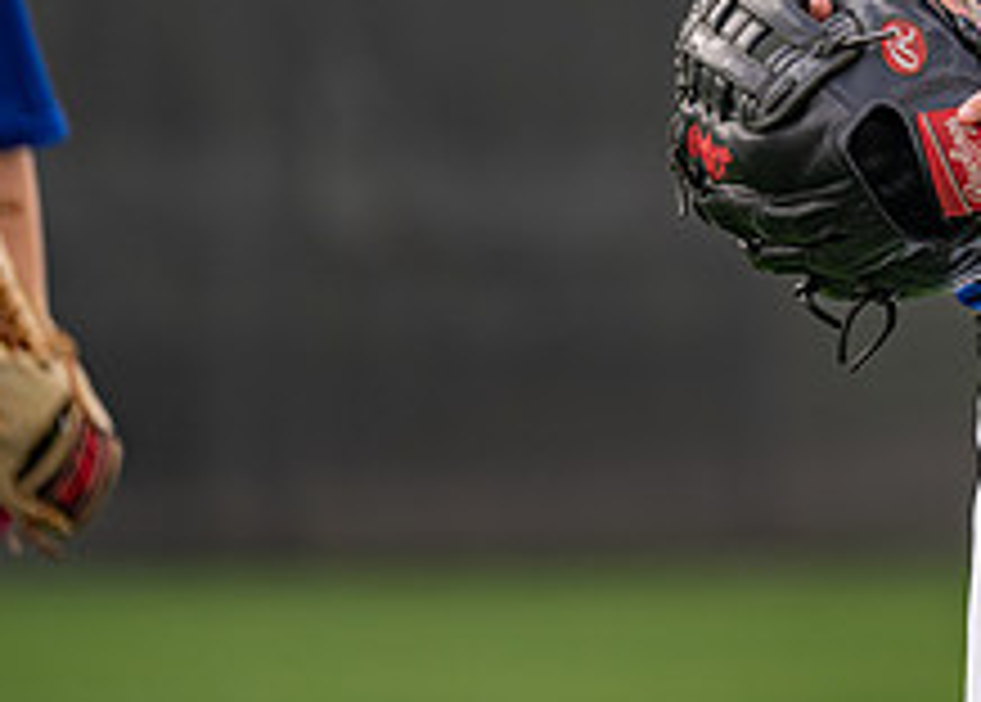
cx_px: 1179
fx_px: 13159
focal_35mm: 472
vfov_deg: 3.1
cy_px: -158
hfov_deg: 4.3
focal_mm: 163
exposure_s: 1/1250
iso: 100
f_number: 2.8
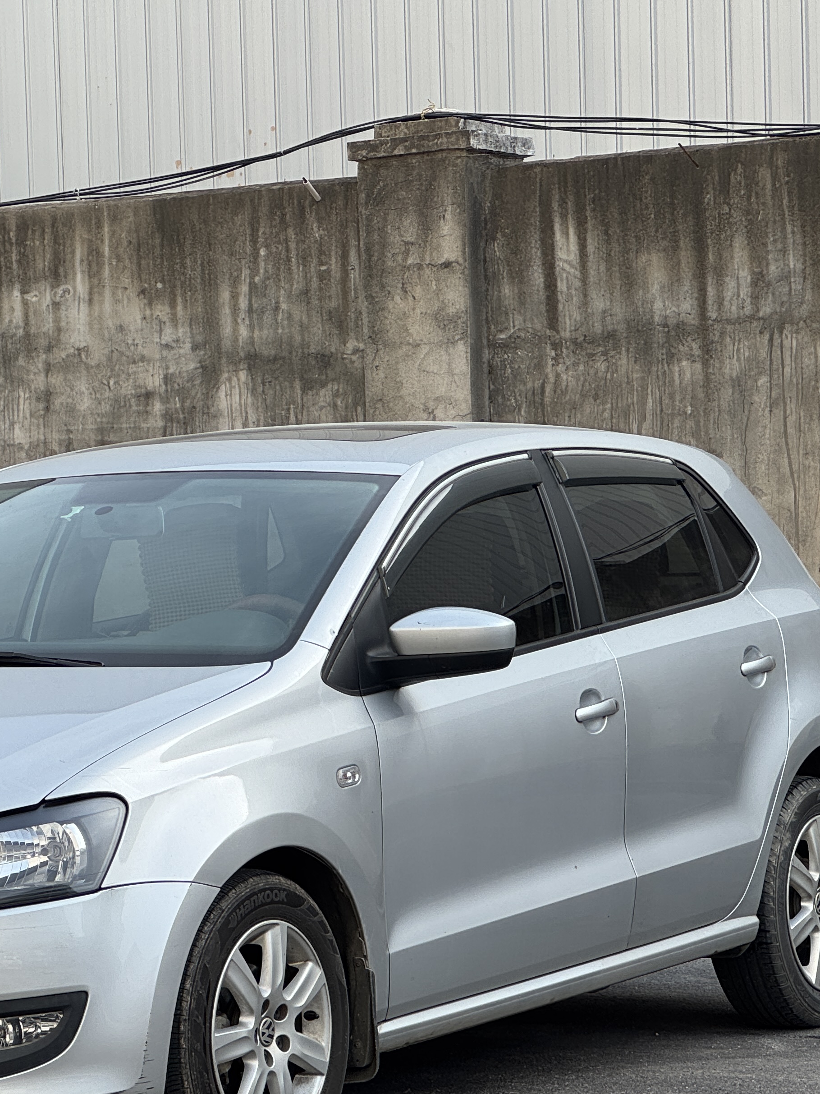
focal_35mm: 128
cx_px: 184
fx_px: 4044
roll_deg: +1.2
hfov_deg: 11.5
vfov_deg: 15.4
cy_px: 653
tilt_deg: -1.1
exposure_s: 1/364
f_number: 2.8
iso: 25
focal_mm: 9
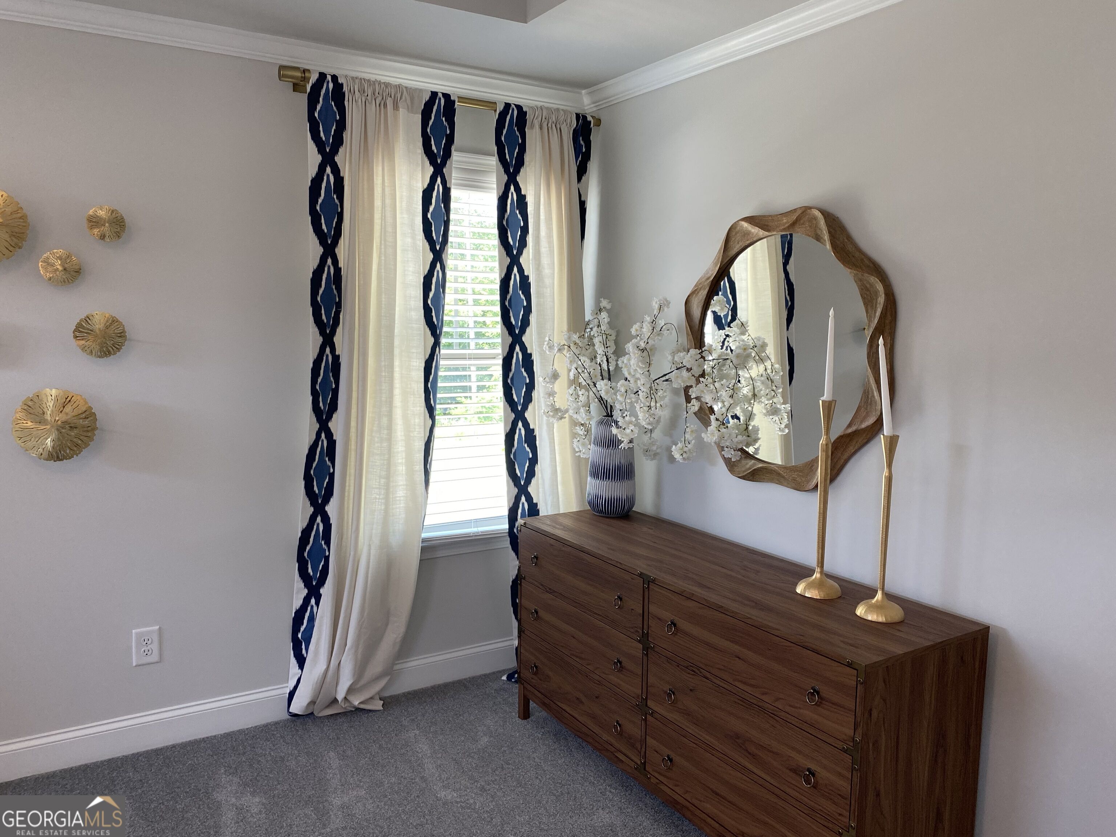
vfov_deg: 53.1
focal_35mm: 26
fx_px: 838
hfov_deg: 67.3
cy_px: 418
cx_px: 558
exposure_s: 1/120
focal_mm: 4.25
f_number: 1.8
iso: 100
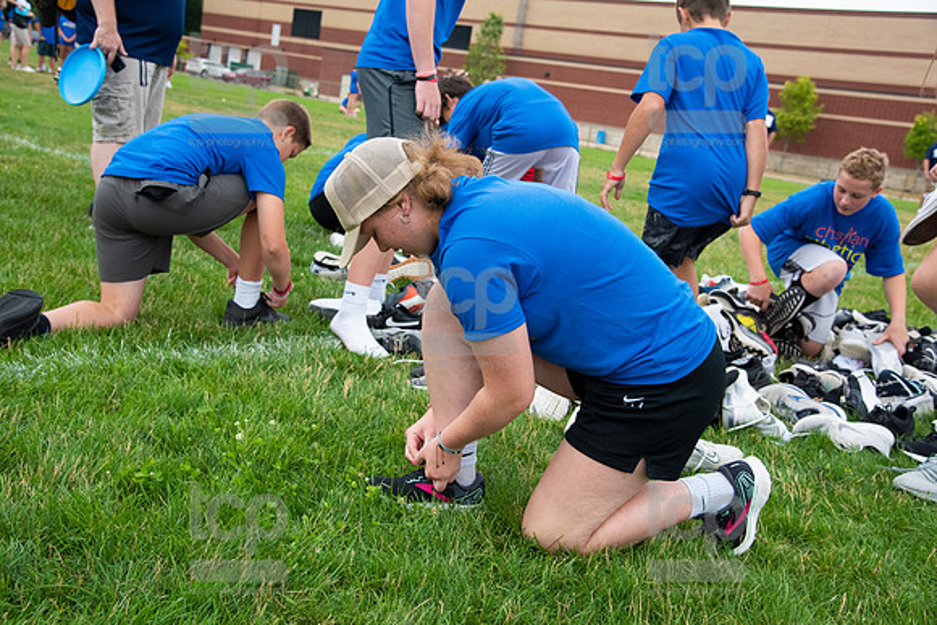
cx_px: 468
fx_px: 989
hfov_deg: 50.7
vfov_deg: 35.1
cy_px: 312
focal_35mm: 38
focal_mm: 38
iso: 2000
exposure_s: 1/1600
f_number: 5.6
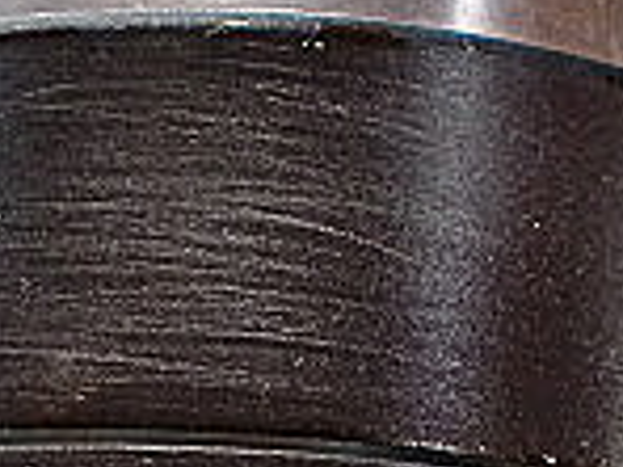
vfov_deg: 9.4
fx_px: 2718
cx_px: 320
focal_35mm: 151
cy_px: 850
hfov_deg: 13.1
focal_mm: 6.3
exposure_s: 1/60
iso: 80
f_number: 3.1
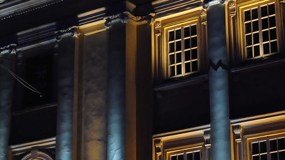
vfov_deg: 11.1
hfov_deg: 19.6
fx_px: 824
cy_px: 60
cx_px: 134
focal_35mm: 109
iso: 1250
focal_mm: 24
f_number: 3.8
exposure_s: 1/40
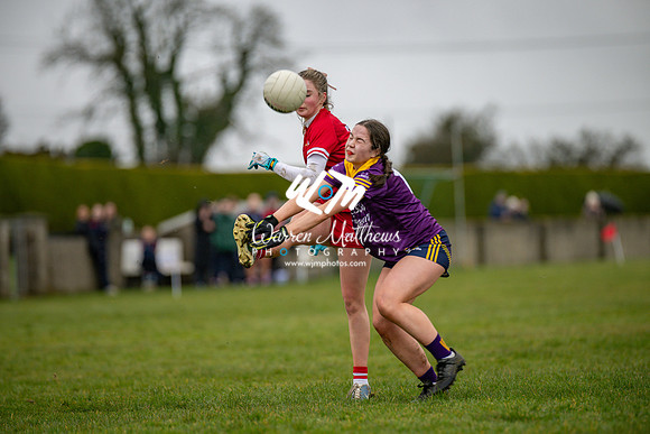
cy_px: 217
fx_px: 4876
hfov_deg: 7.6
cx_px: 325
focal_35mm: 270
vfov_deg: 5.1
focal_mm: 270
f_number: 2.8
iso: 360
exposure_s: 1/1000
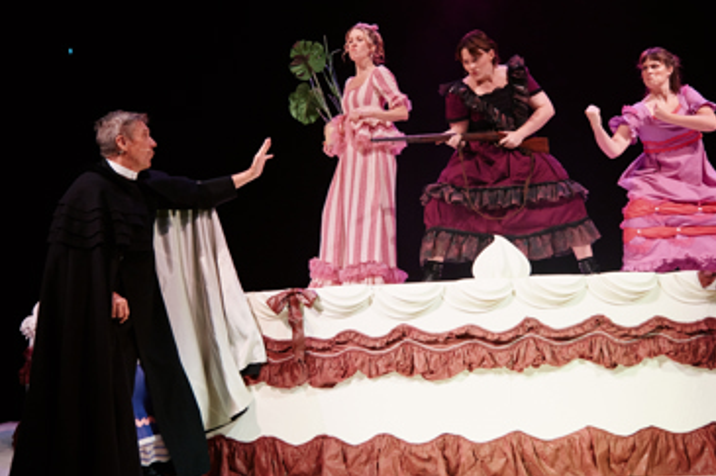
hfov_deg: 50.6
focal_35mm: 38
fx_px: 755
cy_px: 208
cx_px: 394
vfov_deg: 35.0
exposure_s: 1/125
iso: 1250
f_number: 2.8
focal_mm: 21.9
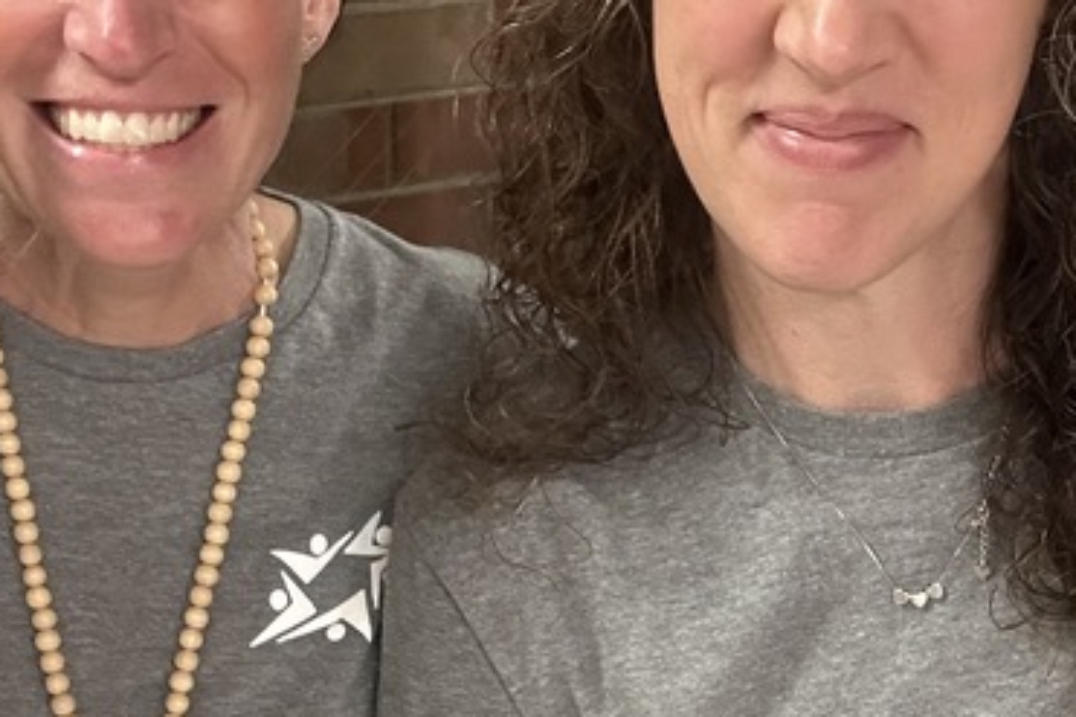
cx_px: 629
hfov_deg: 30.5
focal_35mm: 66
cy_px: 604
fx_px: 1972
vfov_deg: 20.3
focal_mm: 2.69
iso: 320
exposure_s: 1/47
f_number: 1.9
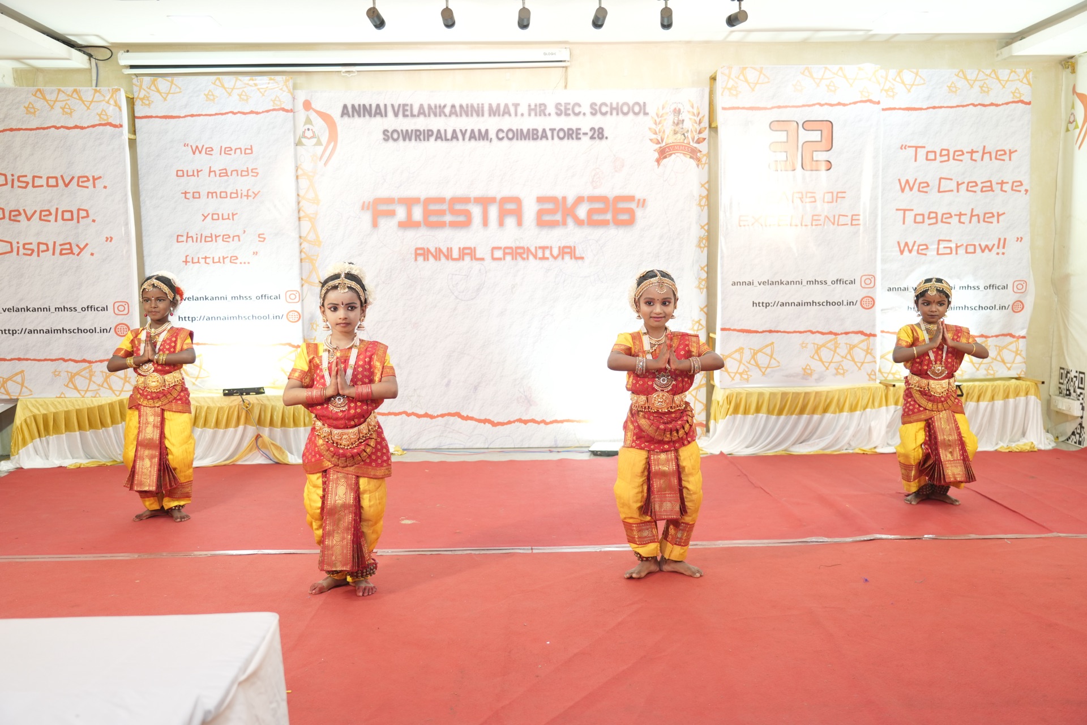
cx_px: 544
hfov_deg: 57.2
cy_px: 362
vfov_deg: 40.0
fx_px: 996
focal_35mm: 33
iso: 640
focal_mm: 33
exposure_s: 1/100
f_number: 4
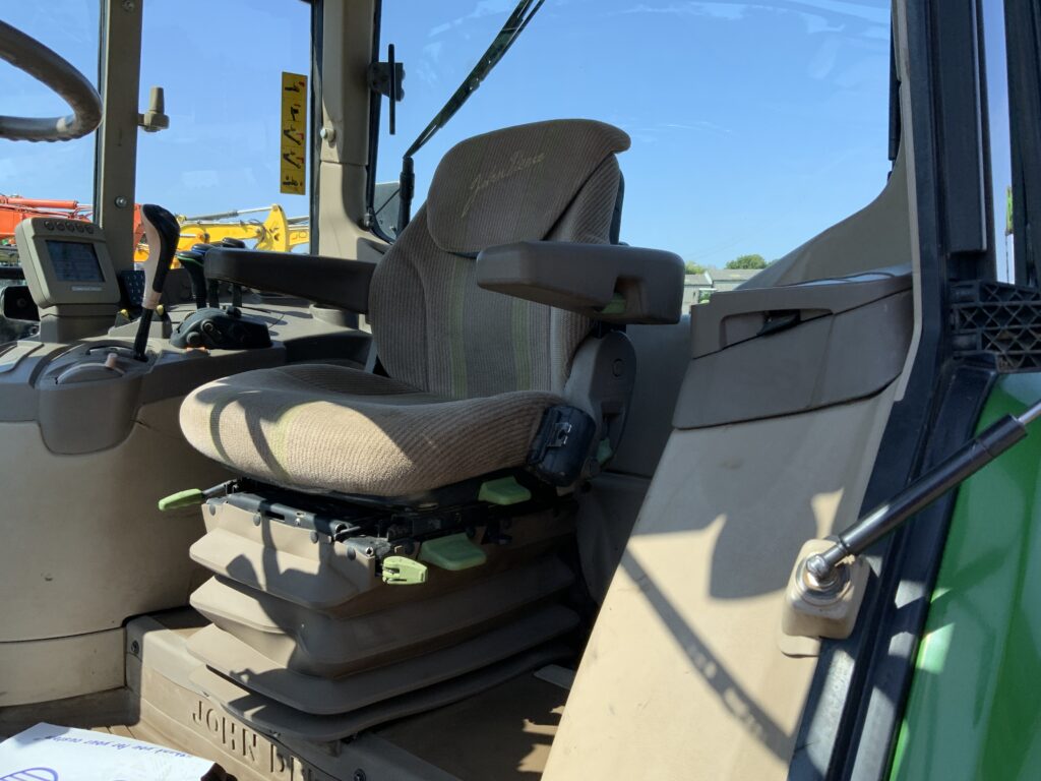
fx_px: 872
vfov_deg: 48.2
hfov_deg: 61.7
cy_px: 390
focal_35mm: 29
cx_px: 520
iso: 16
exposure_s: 1/691
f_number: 1.8
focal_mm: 3
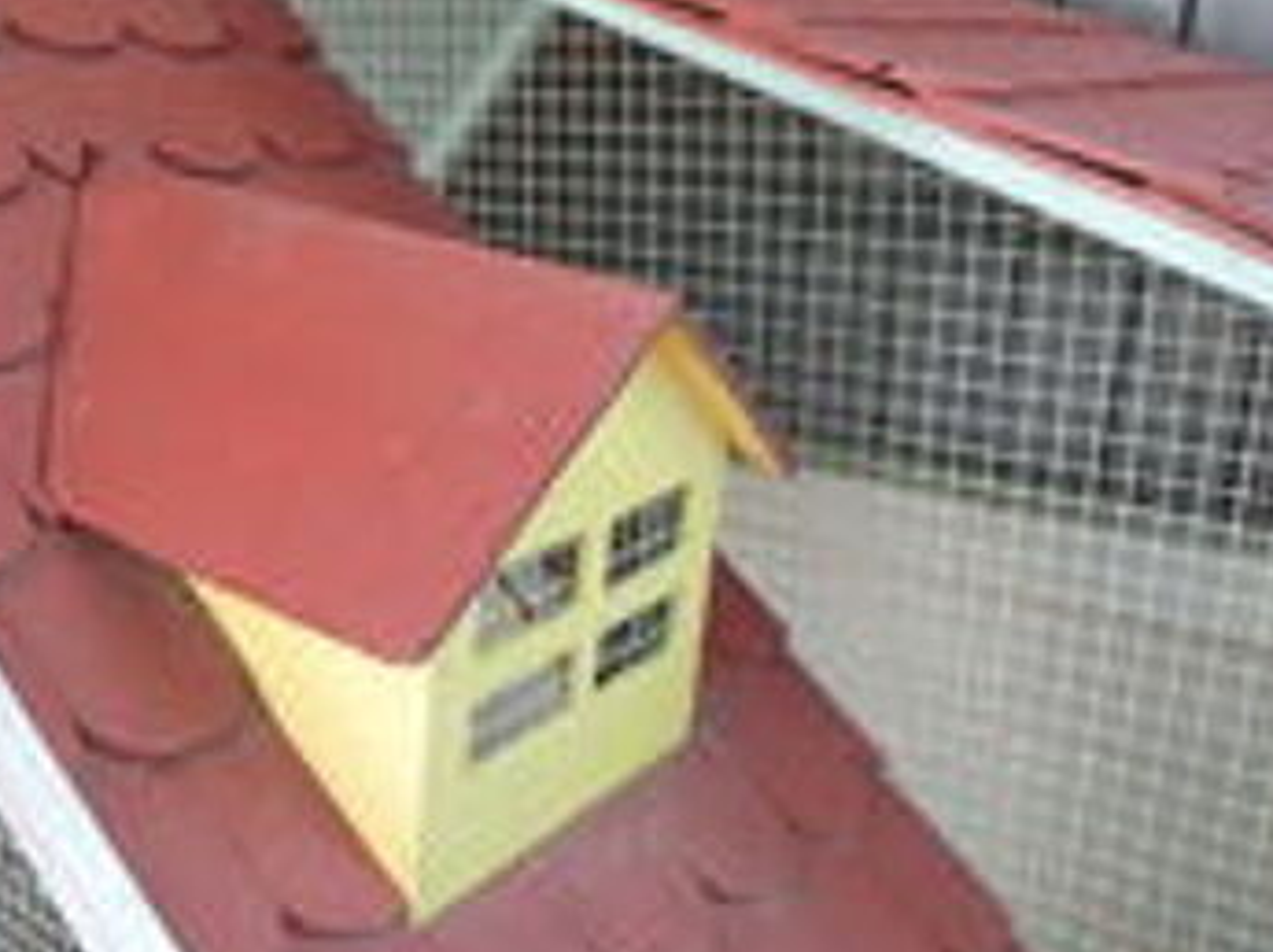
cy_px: 506
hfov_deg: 47.5
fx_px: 1433
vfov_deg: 36.7
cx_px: 480
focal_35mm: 39
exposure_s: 1/30
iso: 100
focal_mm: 4.6
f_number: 2.8
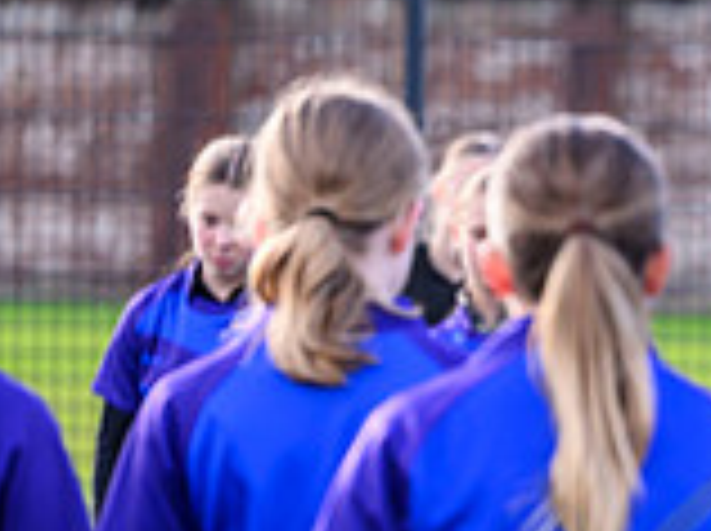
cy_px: 772
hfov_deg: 3.1
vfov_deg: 2.3
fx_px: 13023
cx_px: 1260
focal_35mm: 635
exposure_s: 1/1000
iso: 500
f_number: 3.2
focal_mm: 150
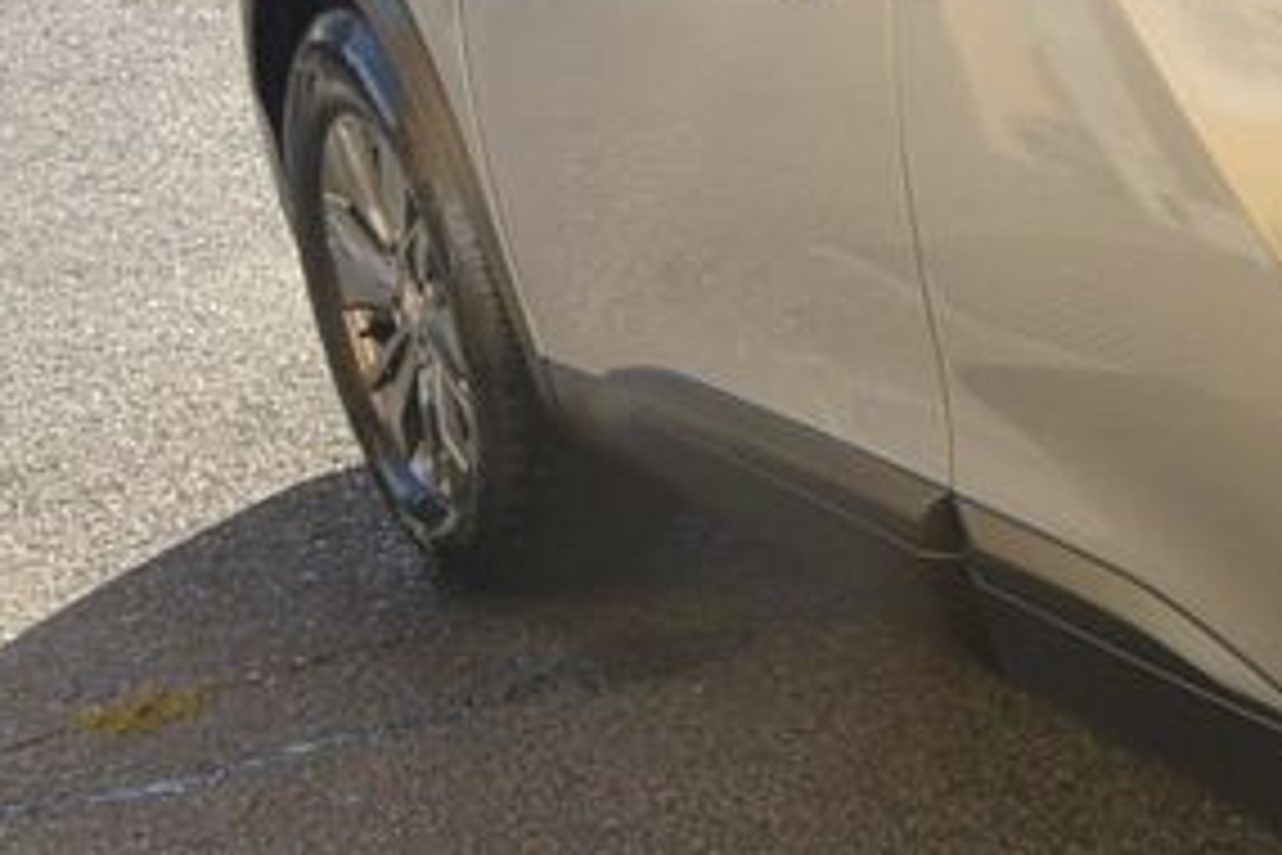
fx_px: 3454
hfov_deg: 17.4
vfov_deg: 14.1
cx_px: 2249
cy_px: 322
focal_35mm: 97
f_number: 6.3
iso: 160
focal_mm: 10
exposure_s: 1/250
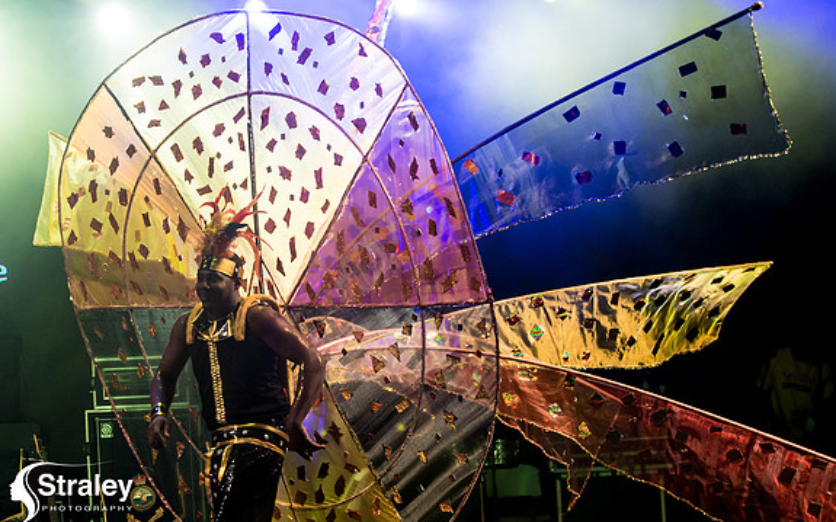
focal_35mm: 104
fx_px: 2369
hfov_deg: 19.9
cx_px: 229
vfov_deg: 12.6
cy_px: 312
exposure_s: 1/320
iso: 2000
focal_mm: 70
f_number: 5.6
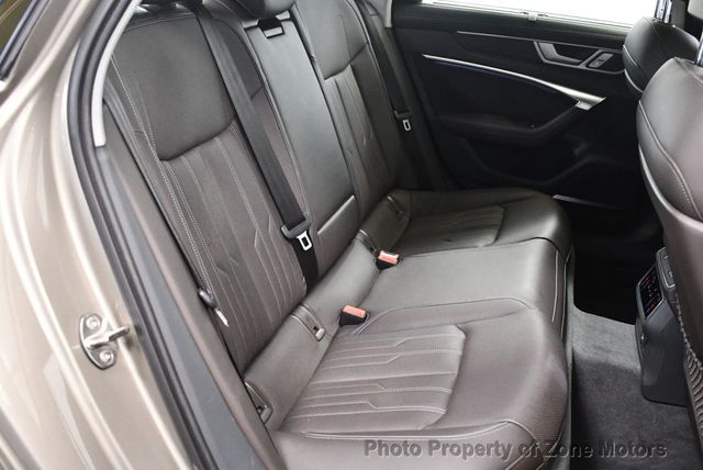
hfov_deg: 53.1
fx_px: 704
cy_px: 235
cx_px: 352
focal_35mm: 36
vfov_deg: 36.9
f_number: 3.5
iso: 3200
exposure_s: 1/60
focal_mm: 18
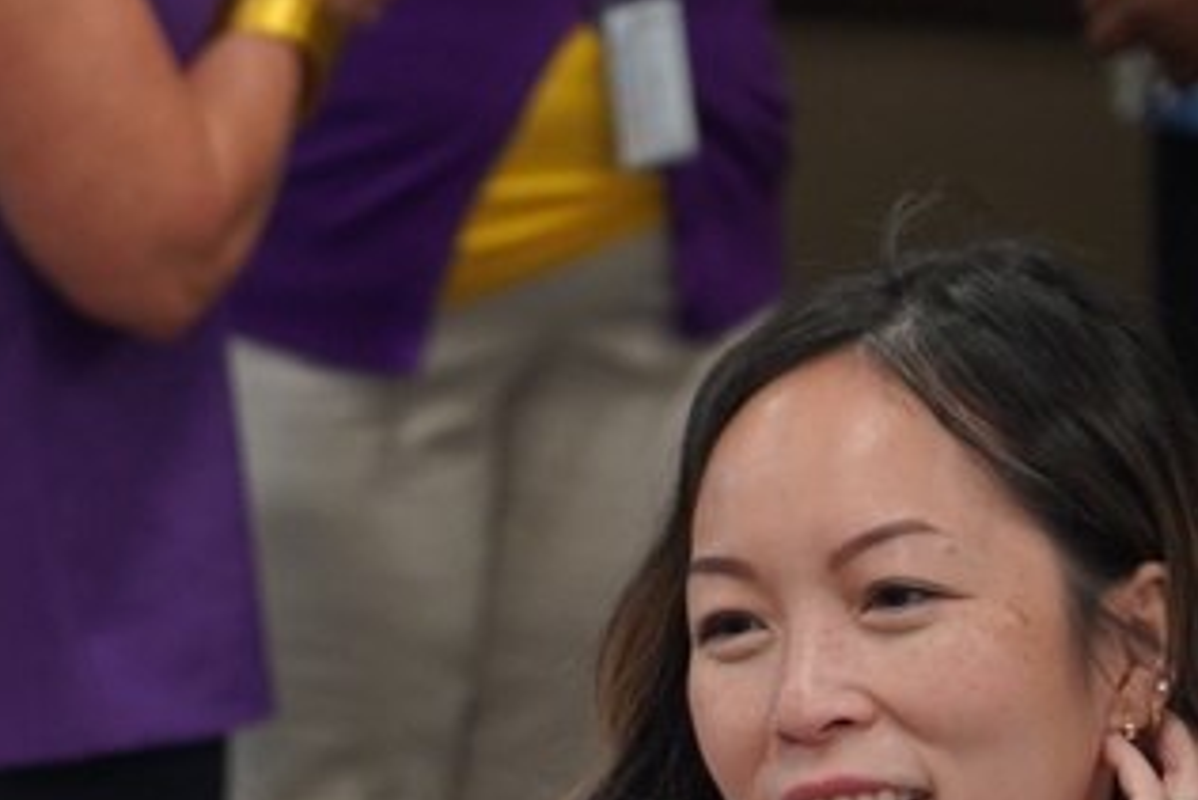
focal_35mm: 259
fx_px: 8622
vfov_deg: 5.3
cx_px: 174
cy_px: 1257
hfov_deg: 7.9
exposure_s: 1/160
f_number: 4
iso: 1600
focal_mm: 80
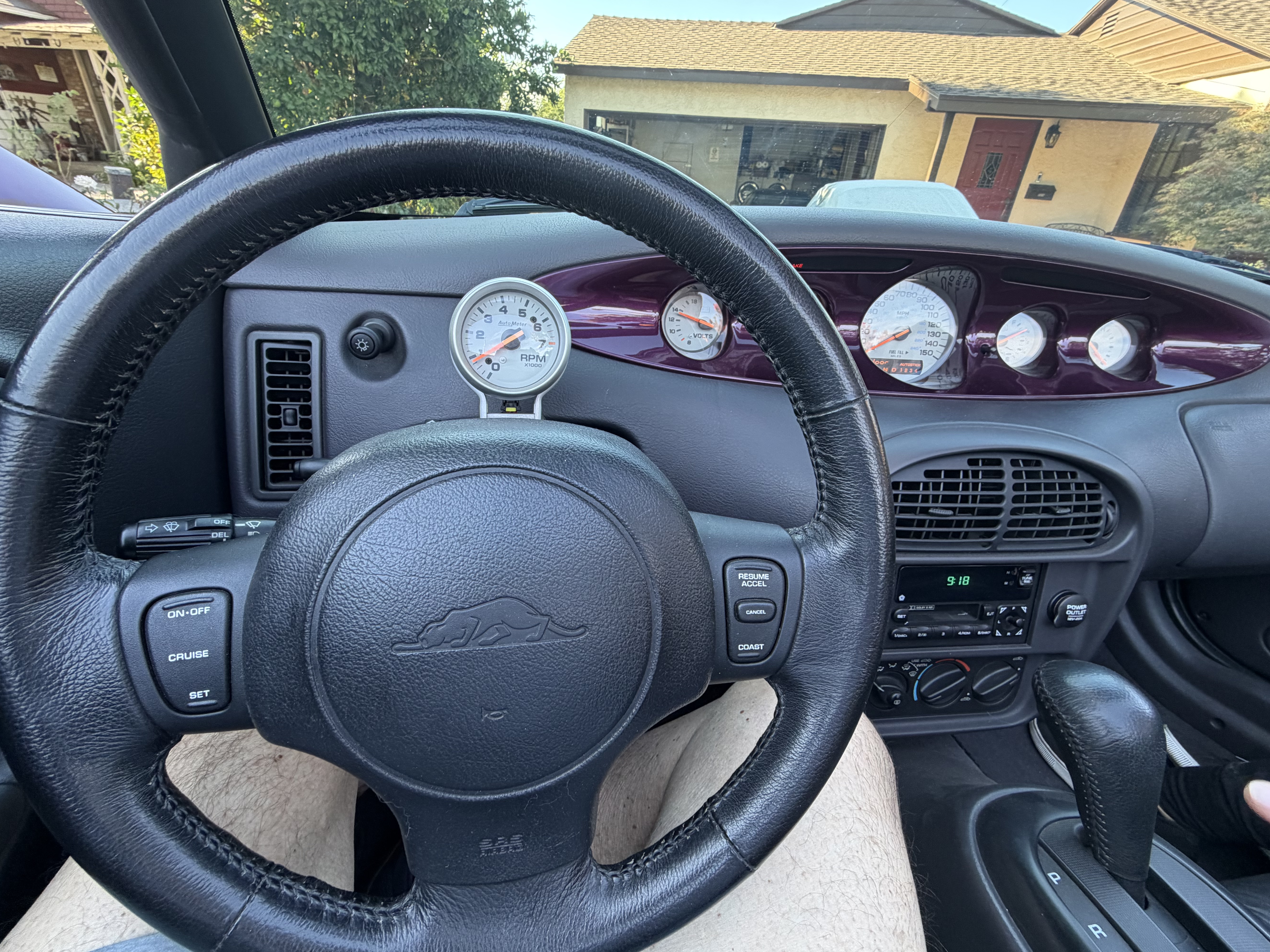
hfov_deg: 98.2
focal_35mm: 15
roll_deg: -1.9
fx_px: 550
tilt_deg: -28.1
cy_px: 462
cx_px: 621
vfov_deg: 81.7
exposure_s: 1/121
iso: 160
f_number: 2.2
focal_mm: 2.22
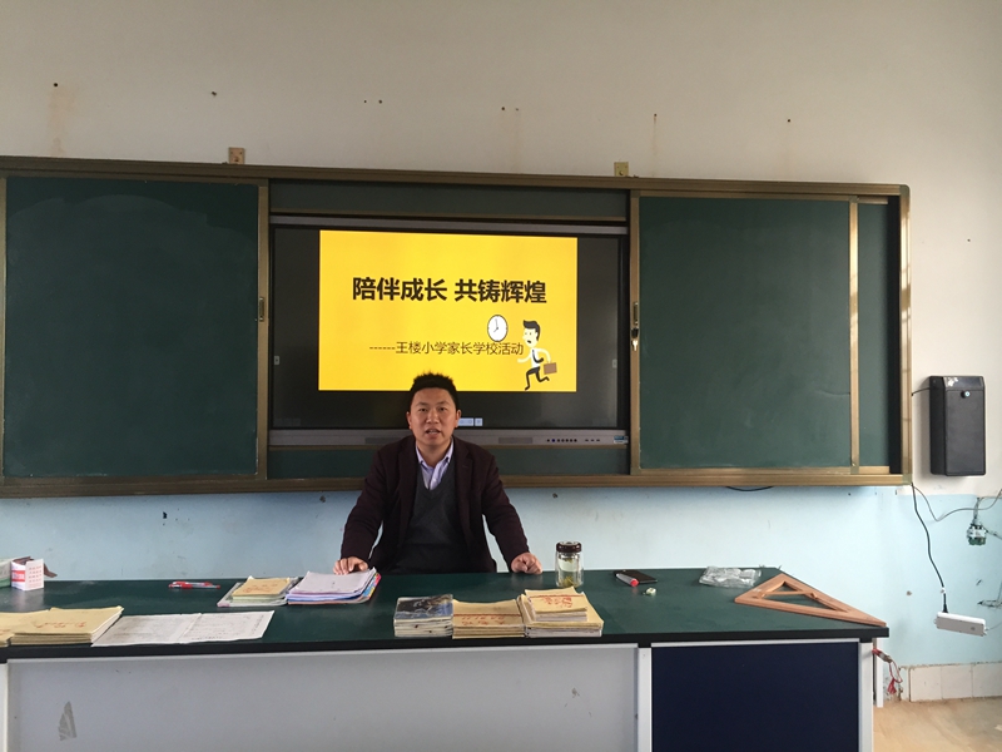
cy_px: 376
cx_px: 501
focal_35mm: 29
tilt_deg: -1.7
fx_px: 839
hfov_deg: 61.7
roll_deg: -1.2
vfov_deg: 48.2
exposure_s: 1/30
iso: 40
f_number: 2.2
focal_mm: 4.15
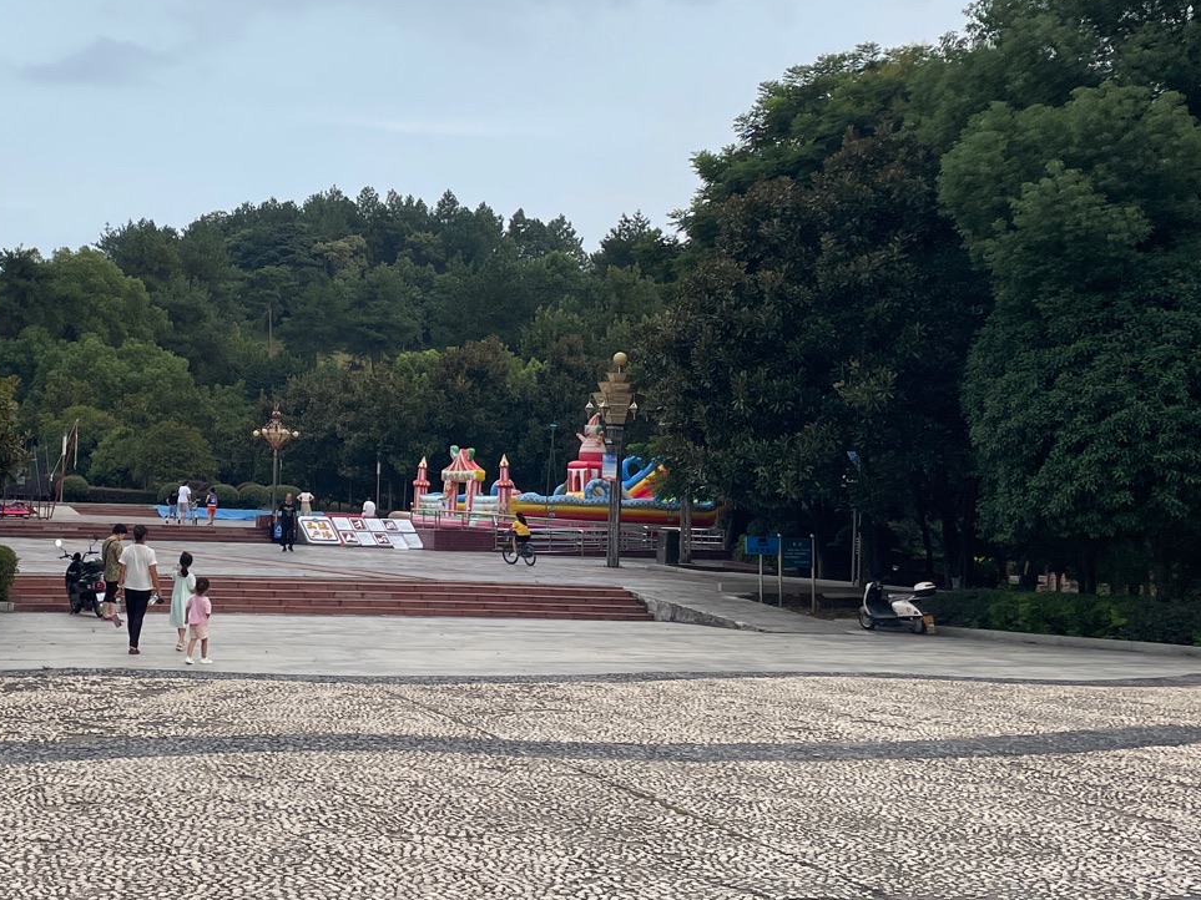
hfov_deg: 34.5
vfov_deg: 26.9
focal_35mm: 54
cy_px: 319
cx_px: 256
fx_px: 1873
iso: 50
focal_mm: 4.2
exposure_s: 1/759
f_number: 1.6
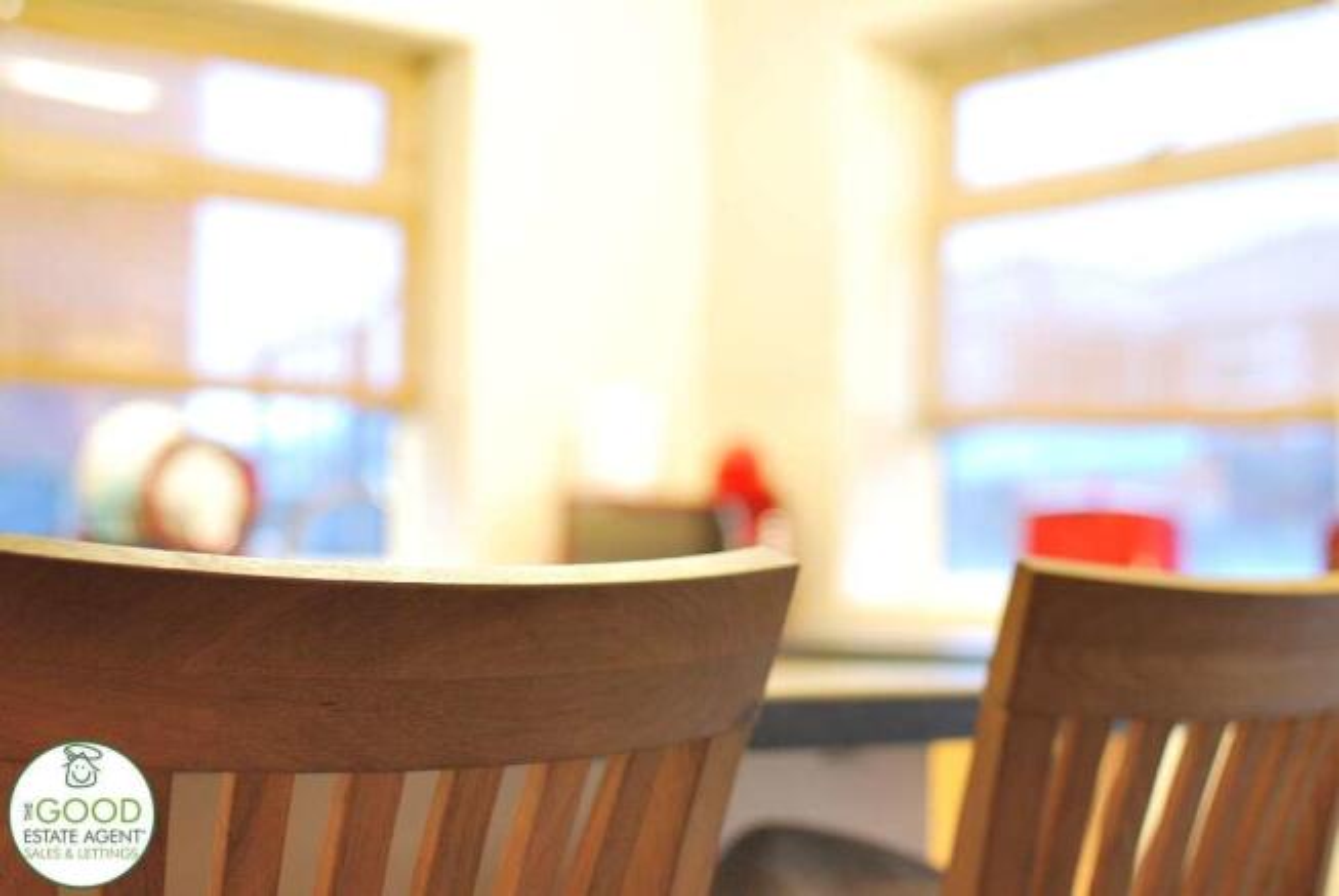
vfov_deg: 25.8
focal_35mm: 52
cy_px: 448
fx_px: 1955
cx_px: 670
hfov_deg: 37.8
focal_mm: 35
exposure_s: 1/15
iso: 400
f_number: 2
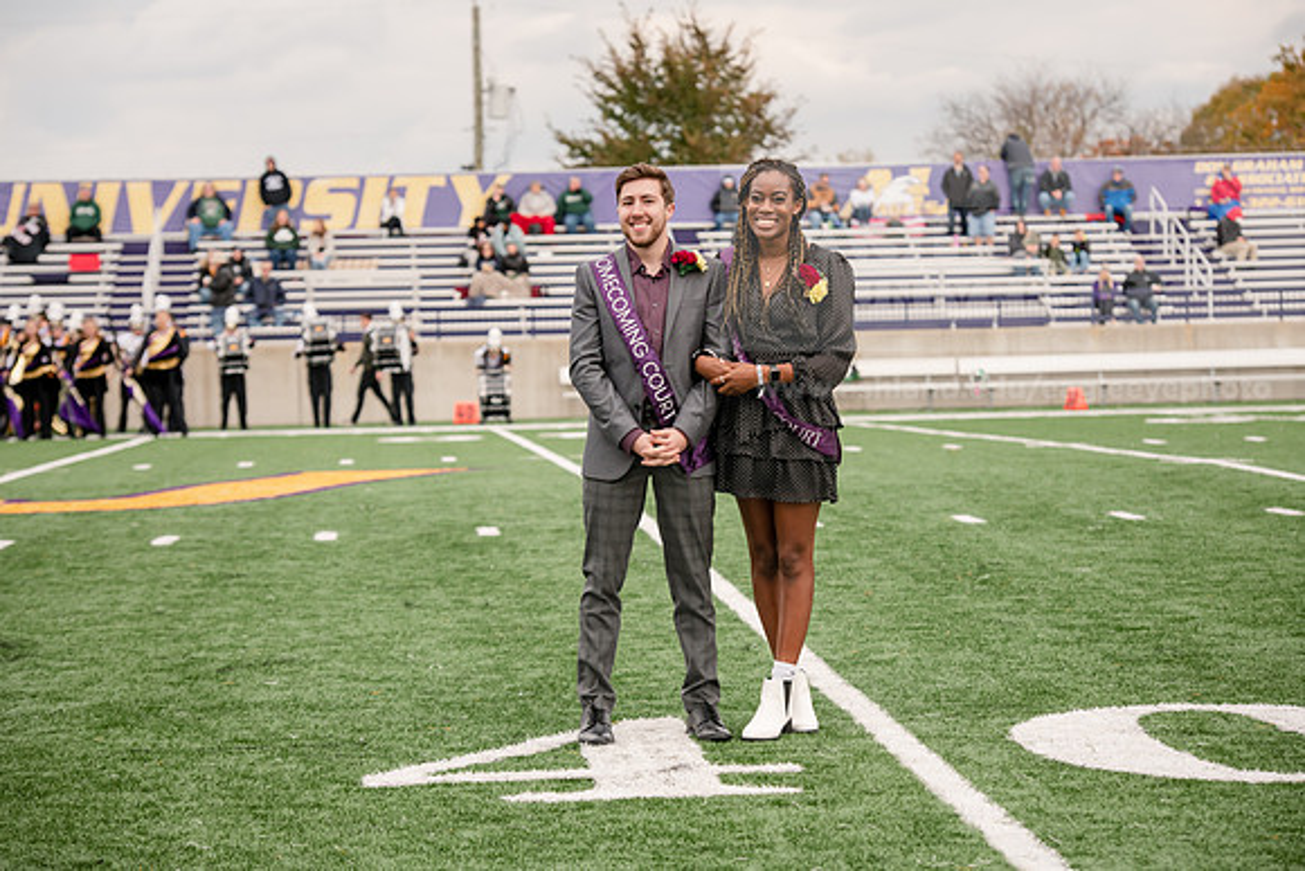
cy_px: 436
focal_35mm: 105
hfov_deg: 19.5
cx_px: 652
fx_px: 3807
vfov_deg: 13.0
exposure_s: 1/1000
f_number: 5
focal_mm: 105
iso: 320
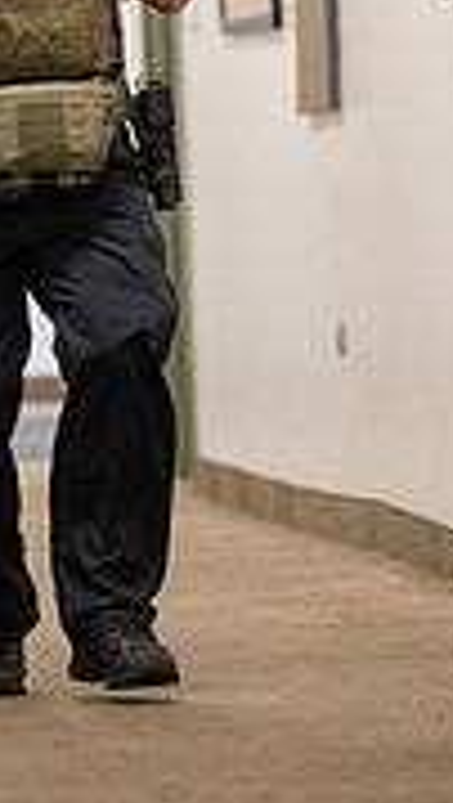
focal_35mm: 355
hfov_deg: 3.4
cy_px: -121
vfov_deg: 6.0
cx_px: 81
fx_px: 7563
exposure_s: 1/500
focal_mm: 135
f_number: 2.8
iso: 2000
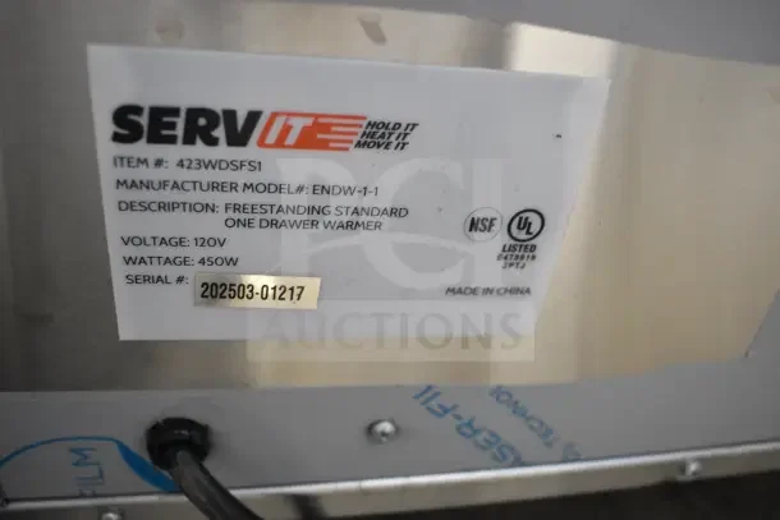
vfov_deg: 41.7
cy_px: 260
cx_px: 390
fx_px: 683
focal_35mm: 32
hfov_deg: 59.5
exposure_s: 1/40
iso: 6400
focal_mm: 21
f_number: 3.8
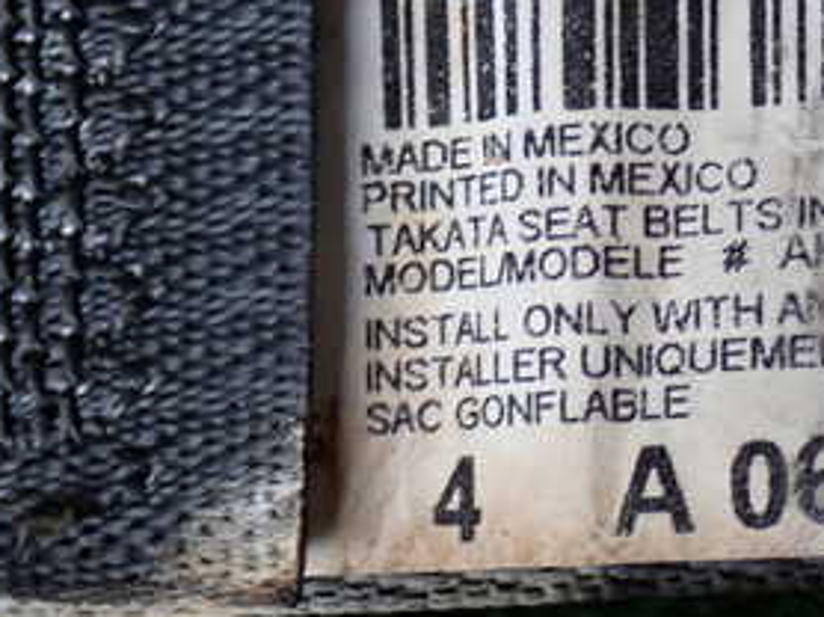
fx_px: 2569
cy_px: 160
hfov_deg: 18.1
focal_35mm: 108
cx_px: 664
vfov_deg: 13.6
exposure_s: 1/50
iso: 400
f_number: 3.2
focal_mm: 9.01
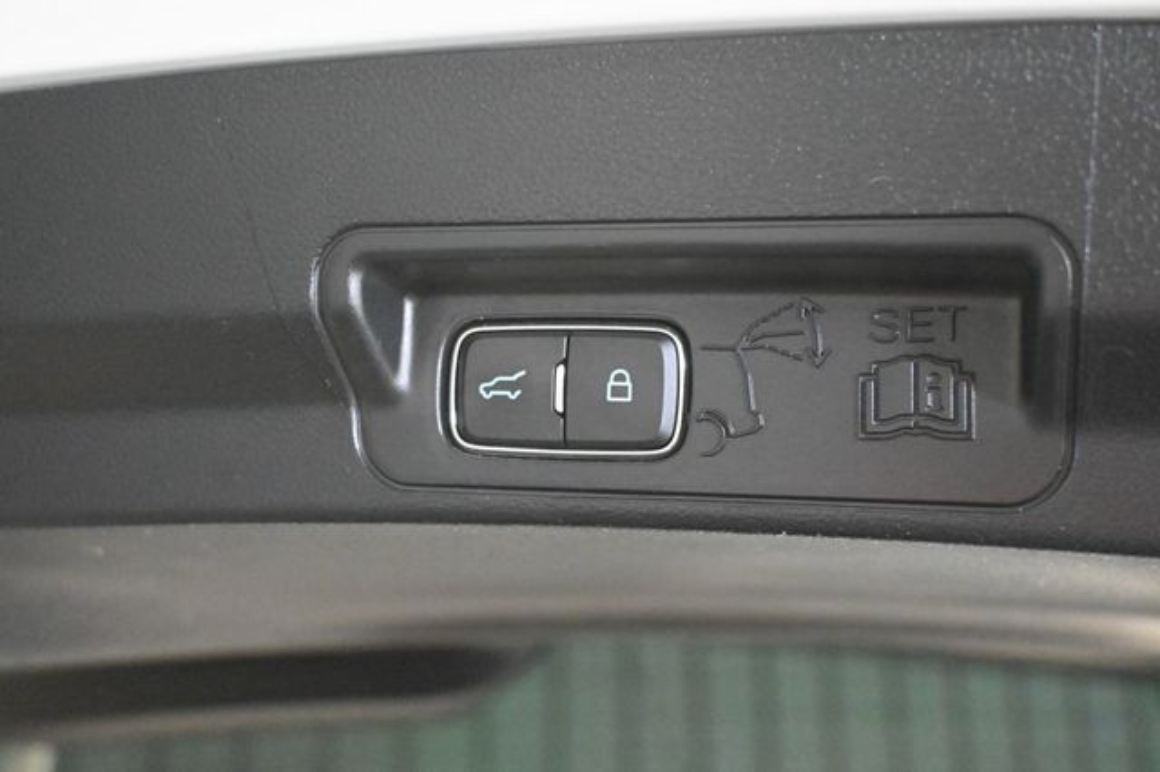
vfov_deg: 29.4
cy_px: 386
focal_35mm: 46
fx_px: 1473
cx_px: 580
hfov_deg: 43.0
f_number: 4.8
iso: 12800
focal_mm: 30.5
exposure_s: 1/40
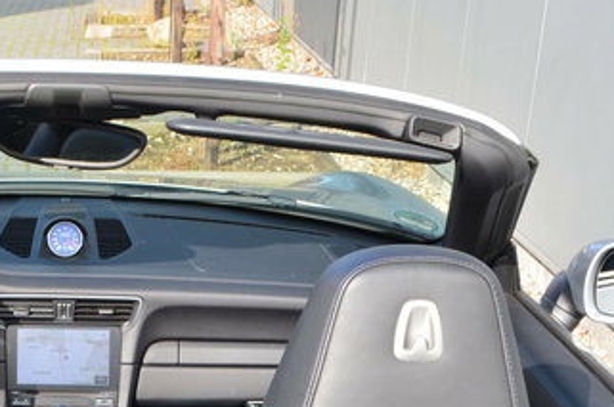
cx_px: 59
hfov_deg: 24.9
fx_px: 1345
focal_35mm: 79
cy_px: 421
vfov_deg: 16.8
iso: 250
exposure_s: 1/60
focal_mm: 22
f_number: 10
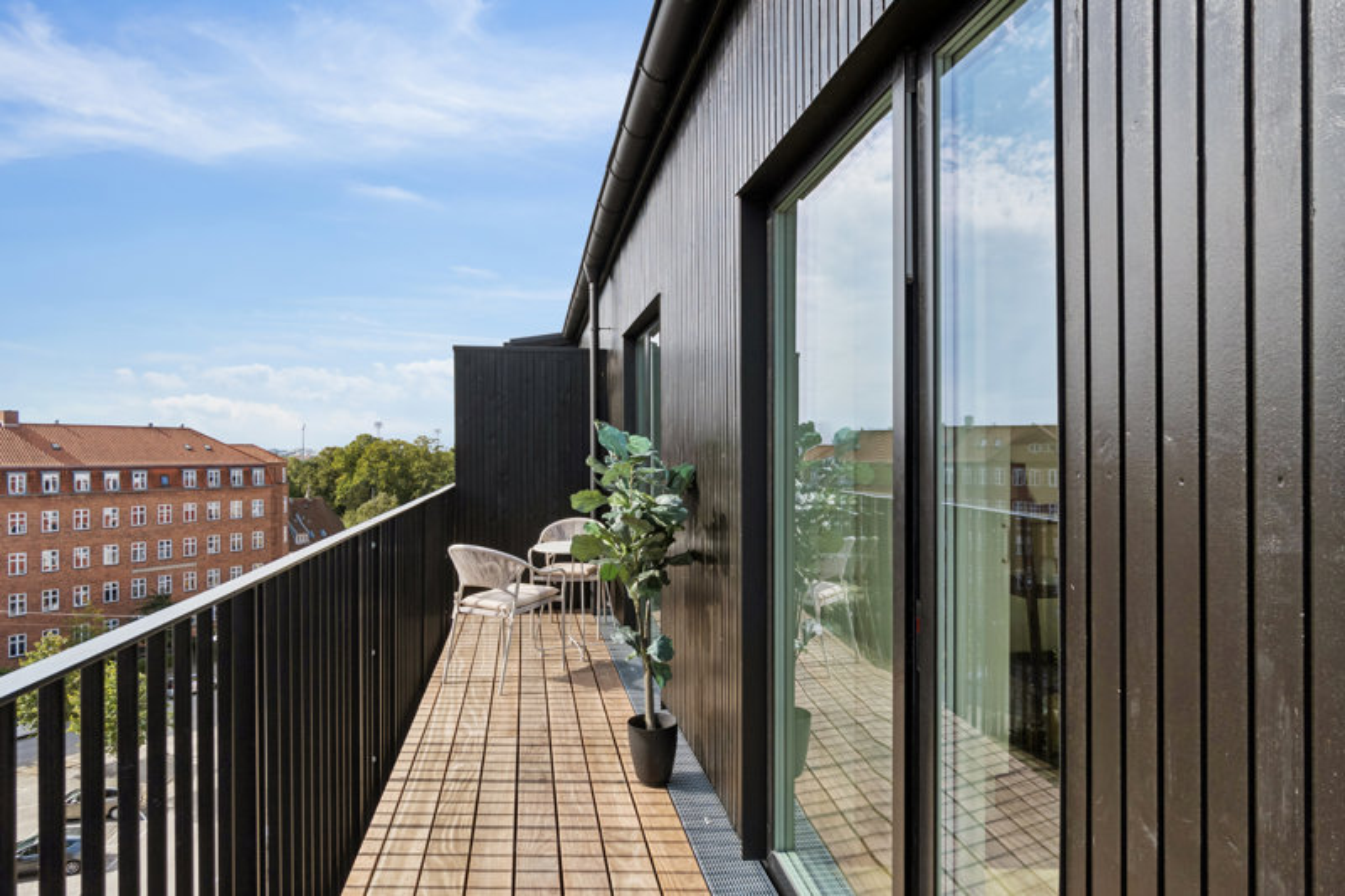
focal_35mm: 20
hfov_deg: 85.4
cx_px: 672
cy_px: 448
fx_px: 728
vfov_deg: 63.2
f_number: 8
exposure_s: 1/500
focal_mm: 13
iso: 200
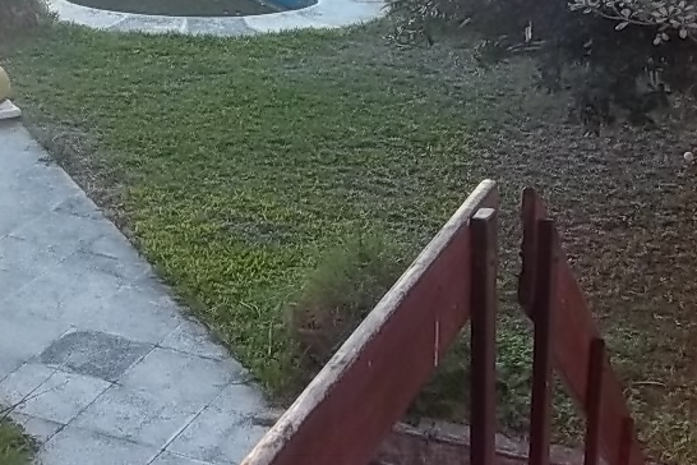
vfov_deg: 17.1
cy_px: 5
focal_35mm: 78
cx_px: 180
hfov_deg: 25.7
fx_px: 1510
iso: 80
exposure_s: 1/80
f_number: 2.9
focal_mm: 5.7
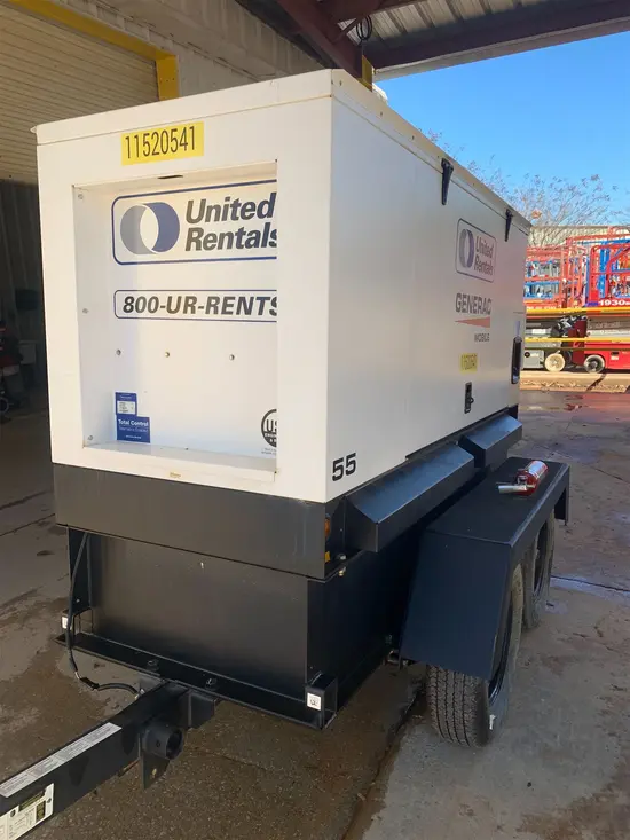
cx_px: 315
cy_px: 420
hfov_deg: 53.1
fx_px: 631
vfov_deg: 67.3
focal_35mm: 26
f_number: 1.8
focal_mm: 4.25
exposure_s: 1/808
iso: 25
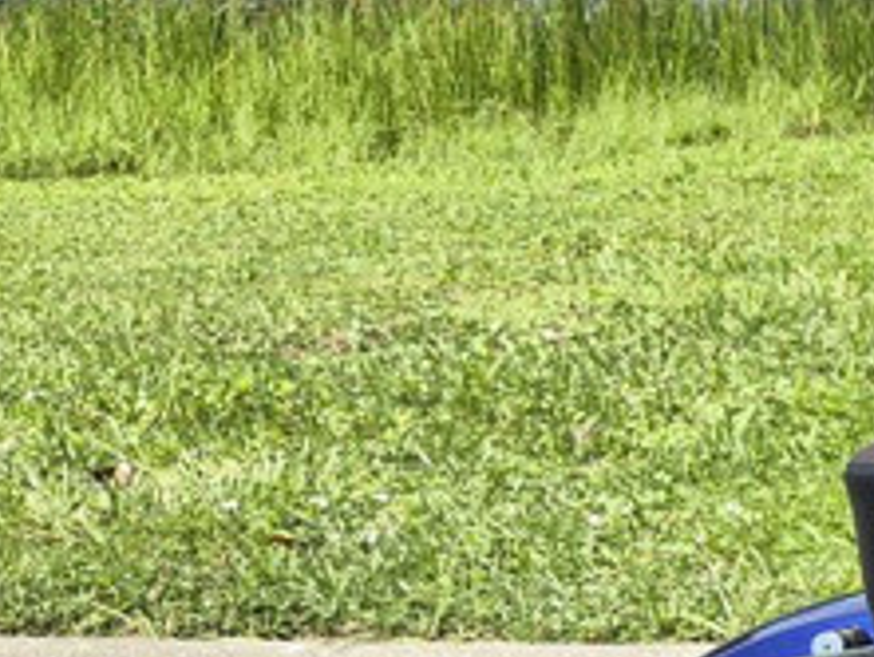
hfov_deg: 14.1
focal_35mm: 111
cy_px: 598
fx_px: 2804
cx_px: 1877
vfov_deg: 13.2
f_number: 1.8
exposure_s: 1/2760
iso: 80
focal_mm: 5.4
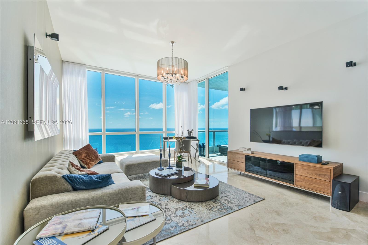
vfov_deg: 77.3
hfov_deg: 100.4
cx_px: 184
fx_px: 153
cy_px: 122
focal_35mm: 15
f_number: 4.5
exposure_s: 1/125
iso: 250
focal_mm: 10
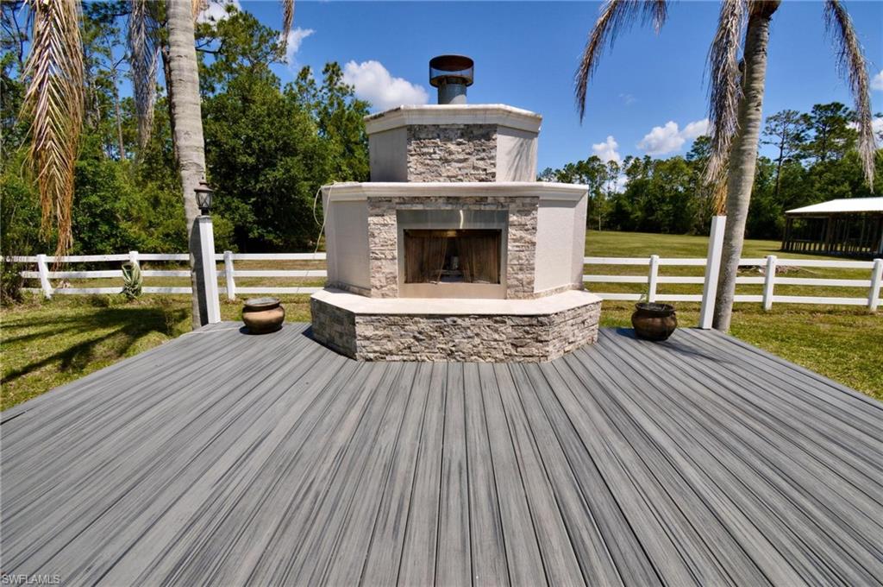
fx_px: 367
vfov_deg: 77.2
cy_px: 294
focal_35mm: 15
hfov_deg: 100.5
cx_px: 442
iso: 100
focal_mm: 10
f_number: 11
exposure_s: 1/200
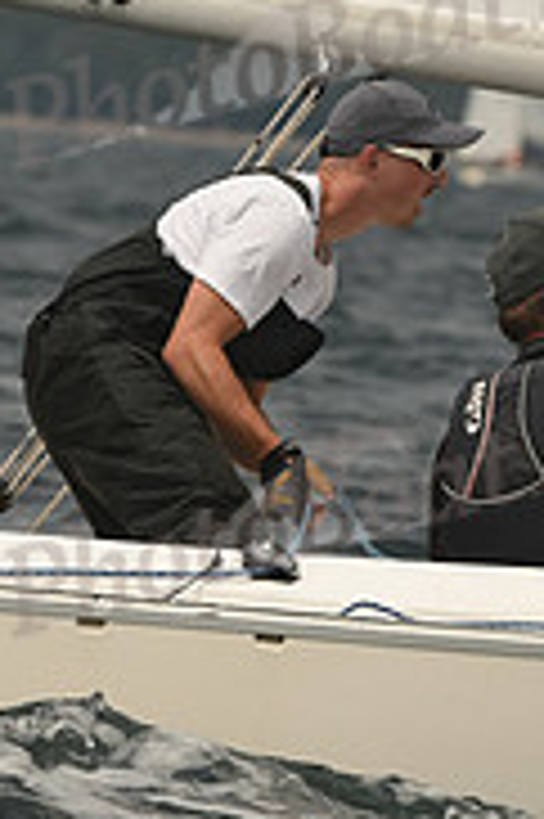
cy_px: 349
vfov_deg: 2.3
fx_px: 20301
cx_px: -225
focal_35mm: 894
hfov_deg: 1.5
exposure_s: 1/1000
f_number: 8
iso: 250
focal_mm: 280
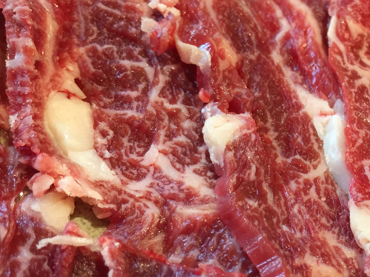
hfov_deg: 31.5
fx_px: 609
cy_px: 184
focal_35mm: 57
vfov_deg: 25.5
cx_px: 360
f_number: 2.2
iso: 125
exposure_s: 1/33
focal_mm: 4.15
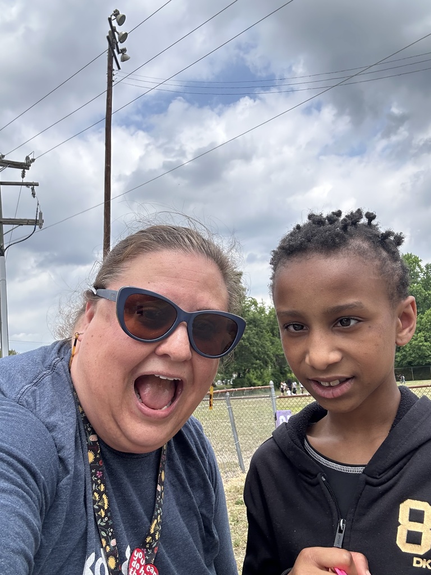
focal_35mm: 30
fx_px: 498
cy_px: 288
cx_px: 216
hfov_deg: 46.8
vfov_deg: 60.0
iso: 25
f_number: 1.9
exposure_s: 1/575
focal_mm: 2.69
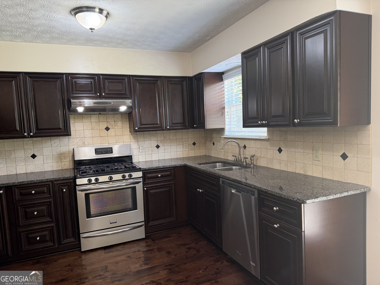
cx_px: 190
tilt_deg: -5.1
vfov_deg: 56.8
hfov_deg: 71.6
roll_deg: +2.8
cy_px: 142
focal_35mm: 24
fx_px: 263
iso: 320
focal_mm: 6.76
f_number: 1.78
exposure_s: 1/120
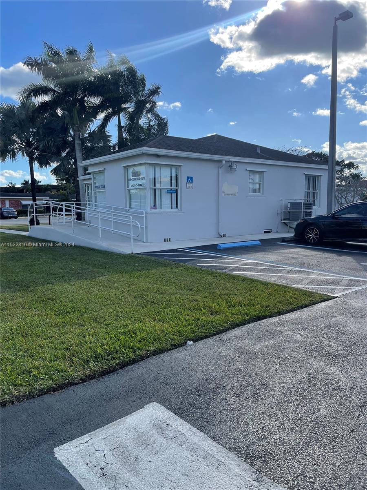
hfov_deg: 53.1
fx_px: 368
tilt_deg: -5.3
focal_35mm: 26
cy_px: 245
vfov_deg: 67.3
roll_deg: +0.3
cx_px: 184
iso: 32
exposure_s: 1/3205
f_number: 1.6
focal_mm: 4.2
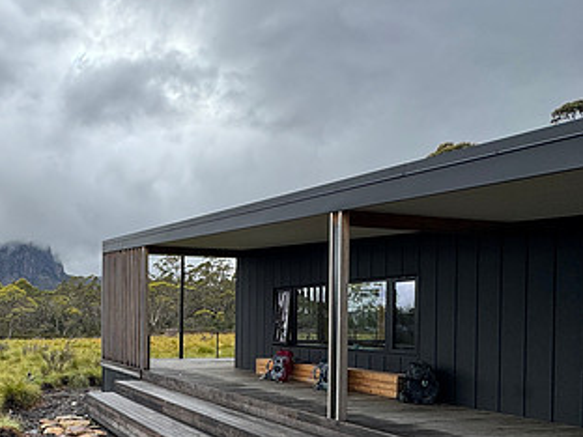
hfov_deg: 56.7
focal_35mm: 26
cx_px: 45
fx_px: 438
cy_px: 324
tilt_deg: +0.1
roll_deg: -0.3
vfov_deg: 51.0
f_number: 2.2
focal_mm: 2.22
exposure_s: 1/669
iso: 50
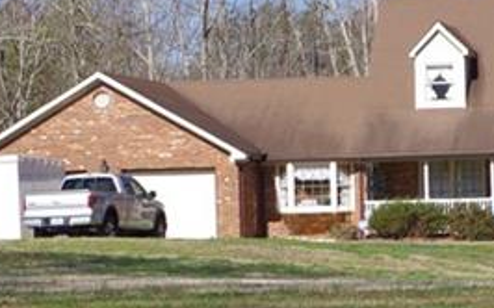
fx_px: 2059
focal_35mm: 153
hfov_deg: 13.4
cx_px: 566
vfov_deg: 8.5
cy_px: 260
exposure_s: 1/100
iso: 100
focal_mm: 26.25
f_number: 11
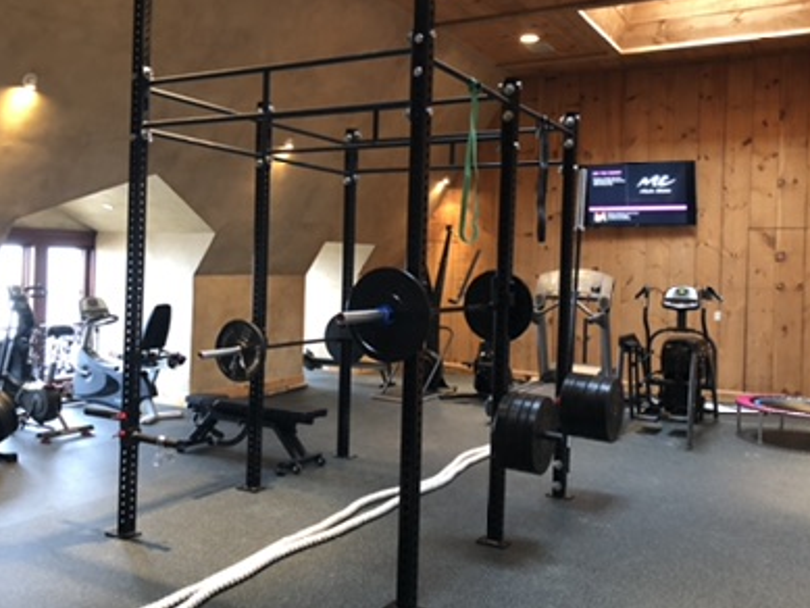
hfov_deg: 53.8
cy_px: 281
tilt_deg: -0.6
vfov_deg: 41.8
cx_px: 354
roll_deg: -1.5
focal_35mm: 34
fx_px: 796
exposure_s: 1/6
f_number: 1.8
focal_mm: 4
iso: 80
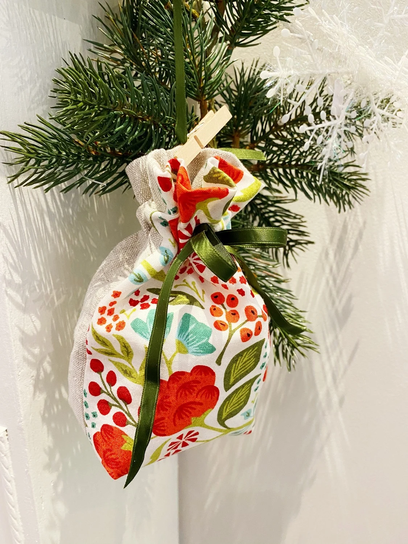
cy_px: 272
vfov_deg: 67.3
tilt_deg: -16.6
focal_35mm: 26
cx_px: 204
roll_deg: +1.0
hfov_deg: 53.1
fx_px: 409
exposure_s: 1/50
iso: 400
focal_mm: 4.25
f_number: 1.8
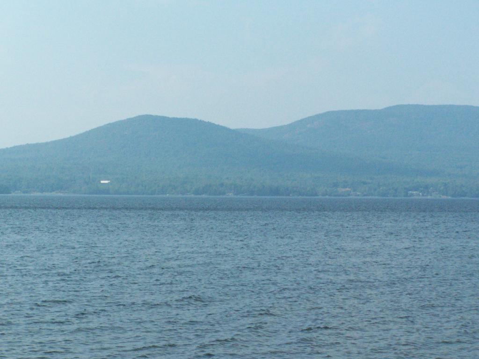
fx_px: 1453
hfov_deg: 18.7
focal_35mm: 105
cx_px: 240
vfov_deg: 14.1
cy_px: 180
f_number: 6.3
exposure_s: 1/500
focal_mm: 17.5
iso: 400
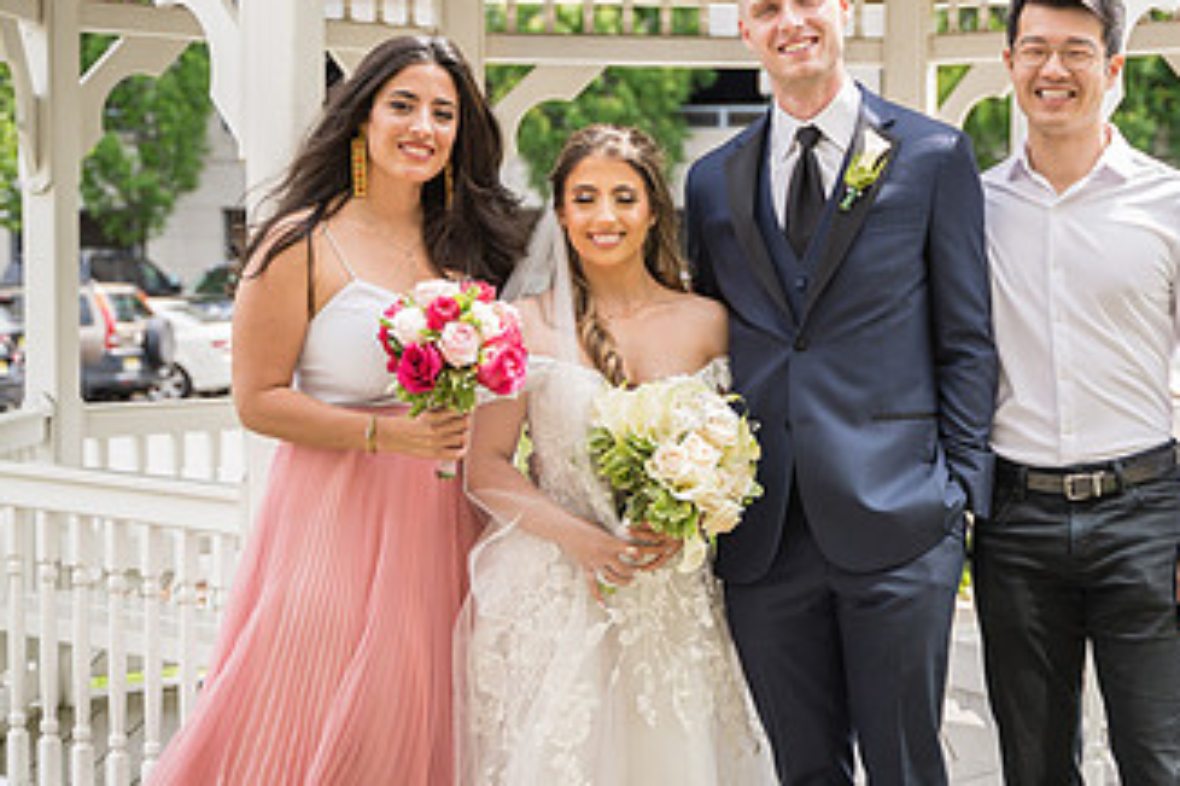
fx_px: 2654
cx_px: 920
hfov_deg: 24.7
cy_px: 420
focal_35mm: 81
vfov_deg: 16.8
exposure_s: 1/500
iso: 100
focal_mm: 43
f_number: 2.8
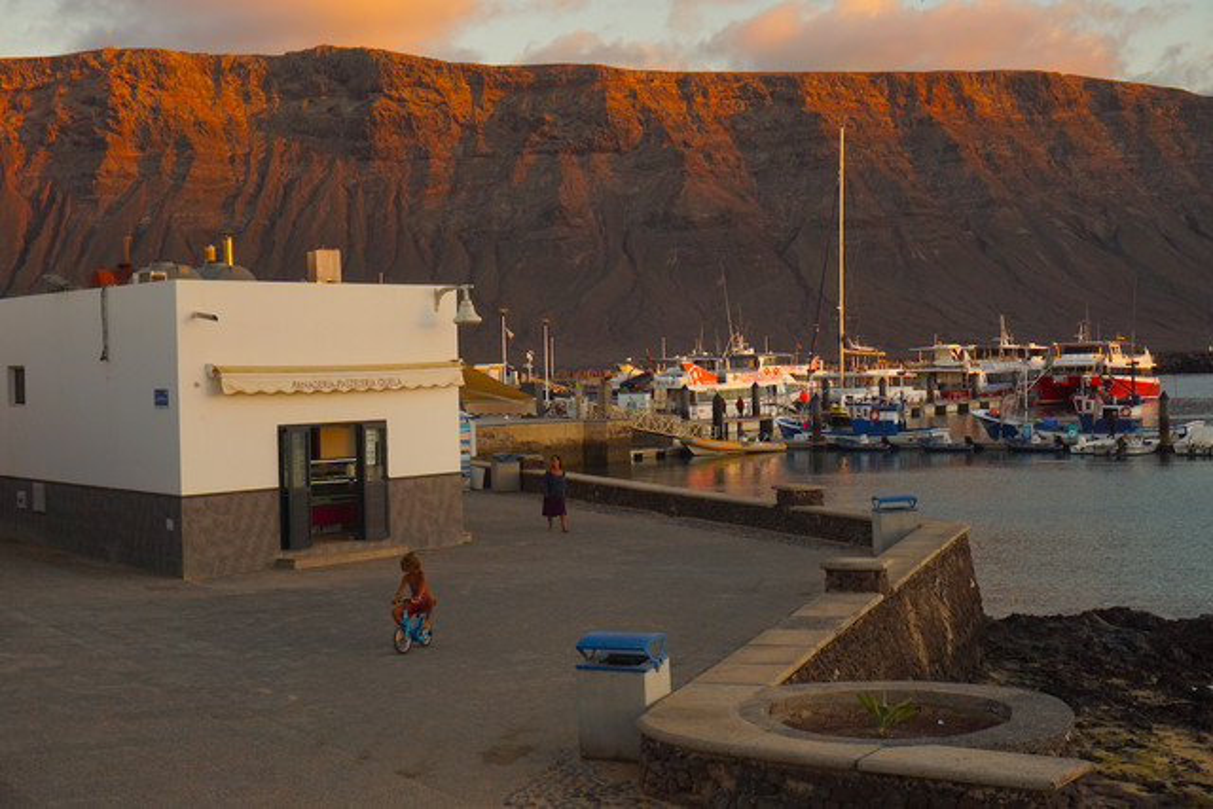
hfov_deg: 36.9
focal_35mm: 54
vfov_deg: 25.1
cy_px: 404
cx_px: 606
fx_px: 1820
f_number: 11
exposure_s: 1/60
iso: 160
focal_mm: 36
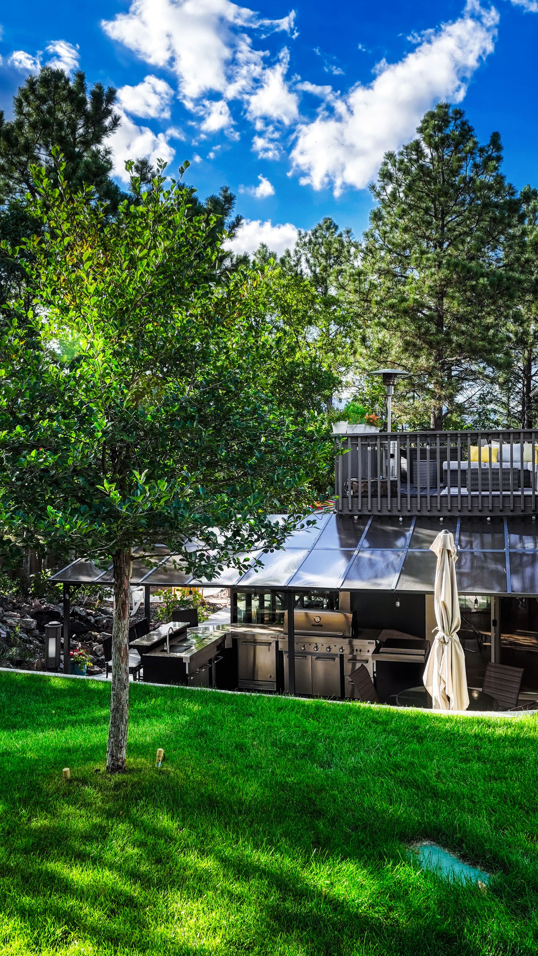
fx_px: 756
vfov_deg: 64.6
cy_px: 474
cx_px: 268
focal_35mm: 30
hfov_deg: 39.2
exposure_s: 1/2000
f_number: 8
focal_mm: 18.5
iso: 400
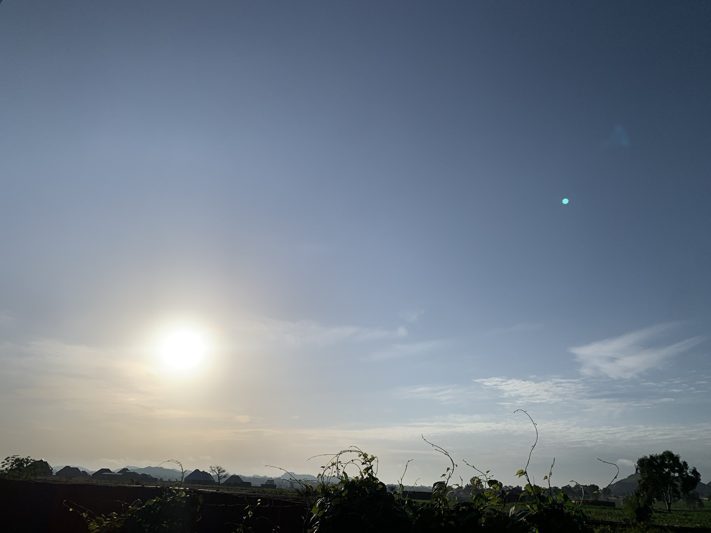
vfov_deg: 53.1
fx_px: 534
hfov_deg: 67.3
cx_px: 356
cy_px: 266
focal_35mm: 26
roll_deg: -1.3
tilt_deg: +20.0
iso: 25
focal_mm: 4.25
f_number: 1.8
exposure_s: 1/13333
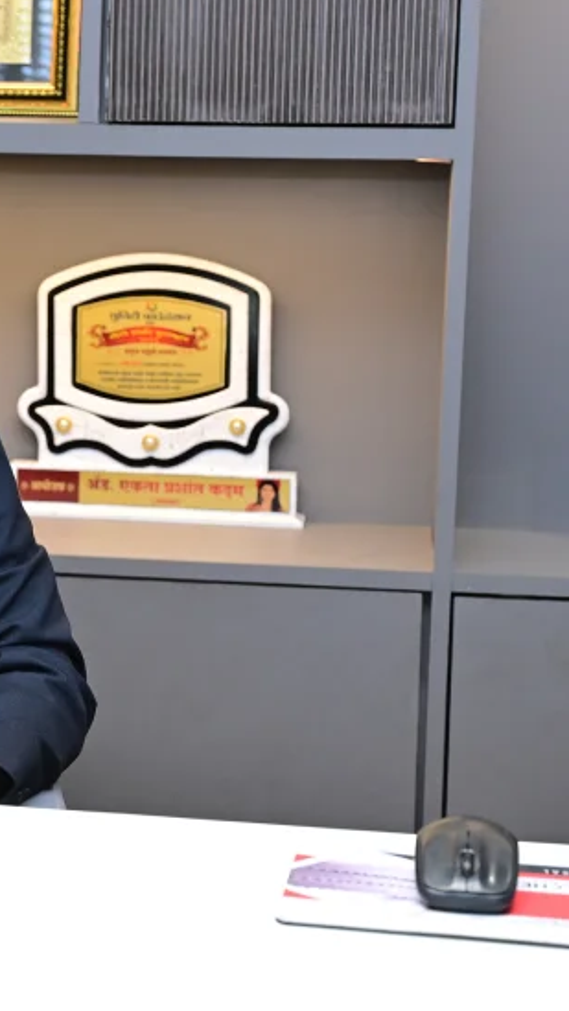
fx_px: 2627
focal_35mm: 98
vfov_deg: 21.8
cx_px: -145
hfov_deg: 12.0
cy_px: 467
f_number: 5.6
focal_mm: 49
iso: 1000
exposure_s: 1/160
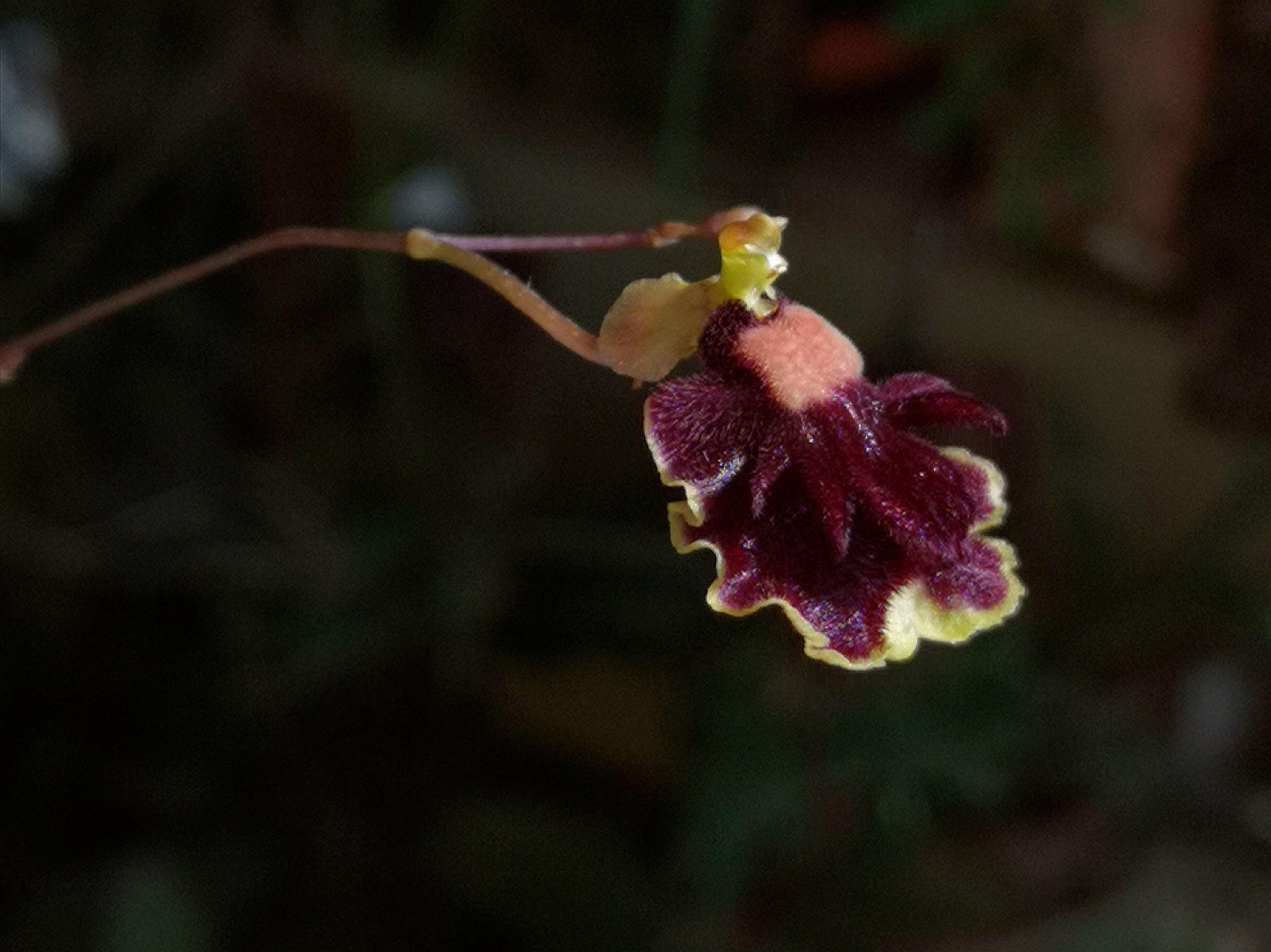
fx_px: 2459
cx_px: 636
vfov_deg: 21.9
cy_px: 476
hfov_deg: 29.0
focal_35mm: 67
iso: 50
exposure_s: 1/1264
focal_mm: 5.58
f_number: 1.8
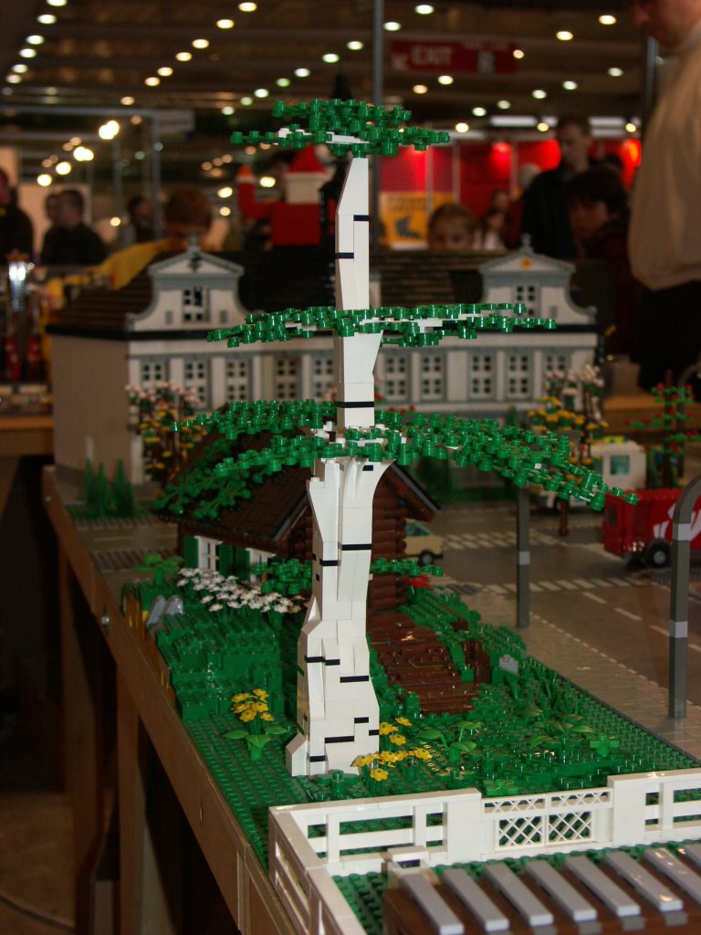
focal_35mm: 54
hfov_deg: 27.0
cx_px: 350
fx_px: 1458
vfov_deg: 35.5
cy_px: 468
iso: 125
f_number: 3.2
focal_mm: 13.82
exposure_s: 1/50
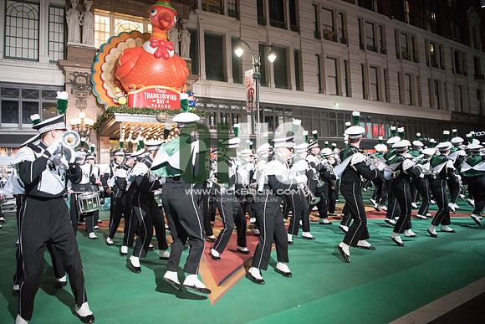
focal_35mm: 24
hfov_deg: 73.7
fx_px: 323
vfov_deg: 53.2
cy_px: 162
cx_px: 242
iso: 8000
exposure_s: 1/1250
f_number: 2.8
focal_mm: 24
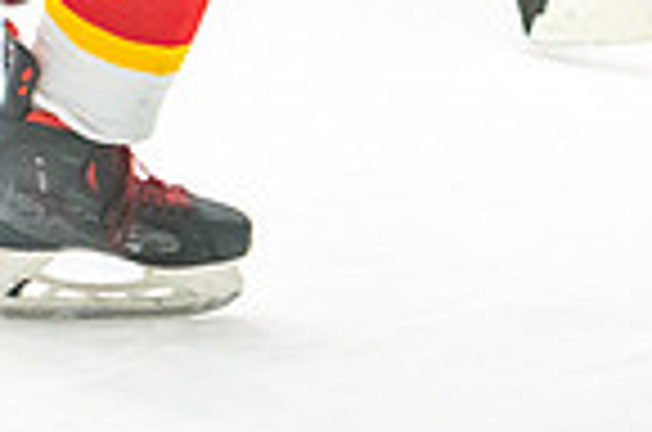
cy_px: -641
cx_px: -174
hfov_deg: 3.6
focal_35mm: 572
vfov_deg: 2.4
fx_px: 10337
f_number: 2.8
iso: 3200
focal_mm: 102
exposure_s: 1/640
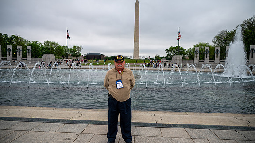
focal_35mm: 26
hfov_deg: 71.9
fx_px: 176
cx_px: 128
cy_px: 73
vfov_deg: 44.4
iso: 110
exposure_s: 1/800
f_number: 4
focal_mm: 24
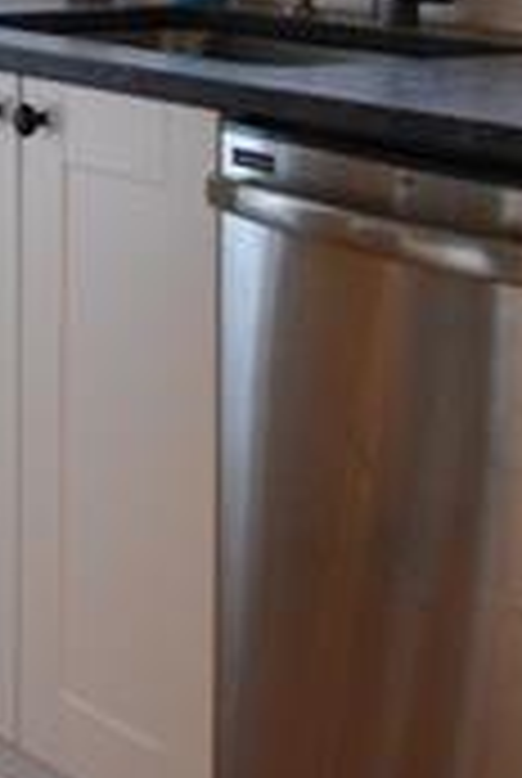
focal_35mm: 120
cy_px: -180
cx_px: -81
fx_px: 2599
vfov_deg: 16.3
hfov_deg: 11.3
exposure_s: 1/30
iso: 640
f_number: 3.5
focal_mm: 18
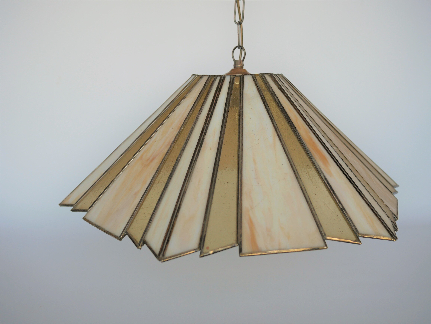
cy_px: 162
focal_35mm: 40
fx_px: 498
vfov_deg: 36.0
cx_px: 216
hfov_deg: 46.8
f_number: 2.8
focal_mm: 20
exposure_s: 1/320
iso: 200
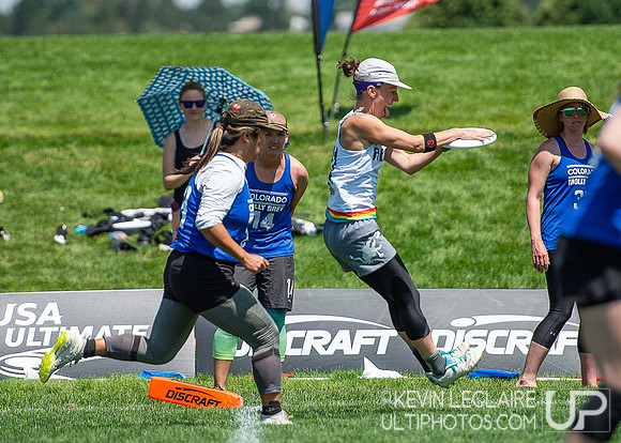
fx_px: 6388
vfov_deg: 4.0
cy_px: 224
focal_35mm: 362
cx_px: 304
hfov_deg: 5.6
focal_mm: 175
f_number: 2.8
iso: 200
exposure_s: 1/4000
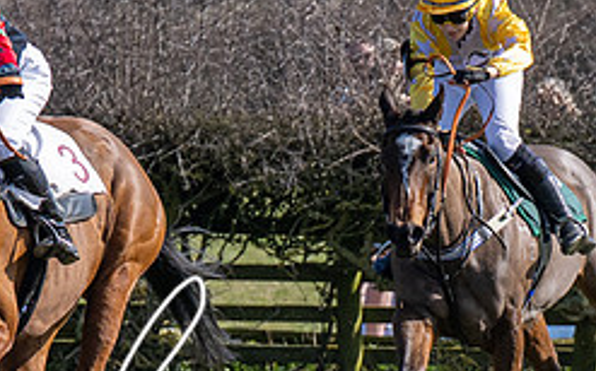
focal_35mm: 645
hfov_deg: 3.3
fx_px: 10470
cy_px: 242
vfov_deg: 2.0
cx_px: -45
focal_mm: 105
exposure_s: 1/2000
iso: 200
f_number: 4
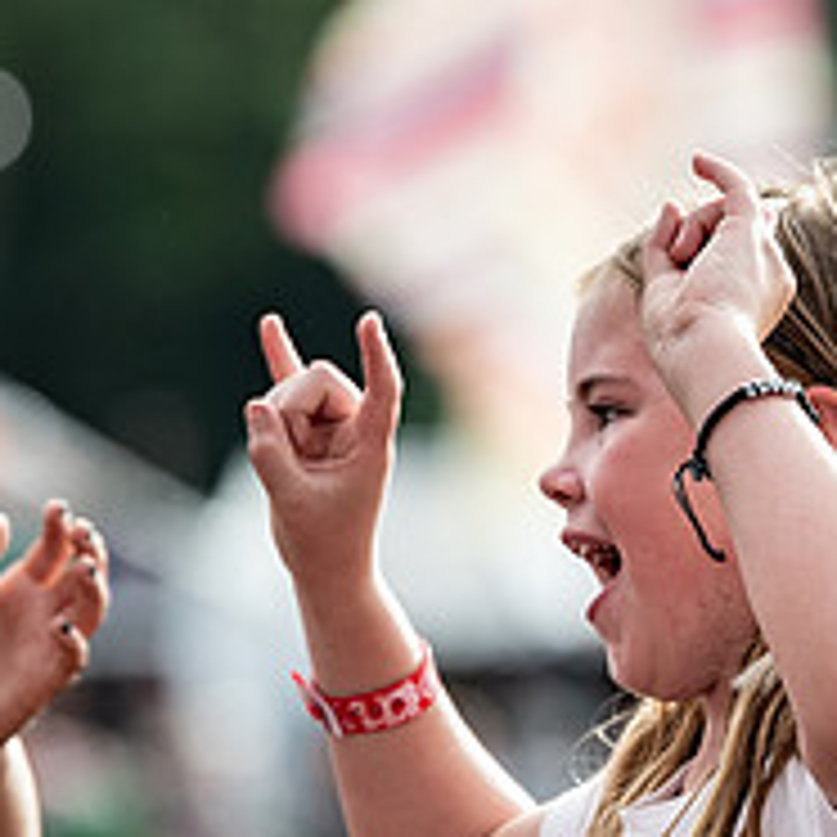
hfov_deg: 3.6
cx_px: 639
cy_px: 684
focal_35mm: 487
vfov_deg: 3.6
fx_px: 13322
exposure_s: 1/500
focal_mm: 175
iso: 100
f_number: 4
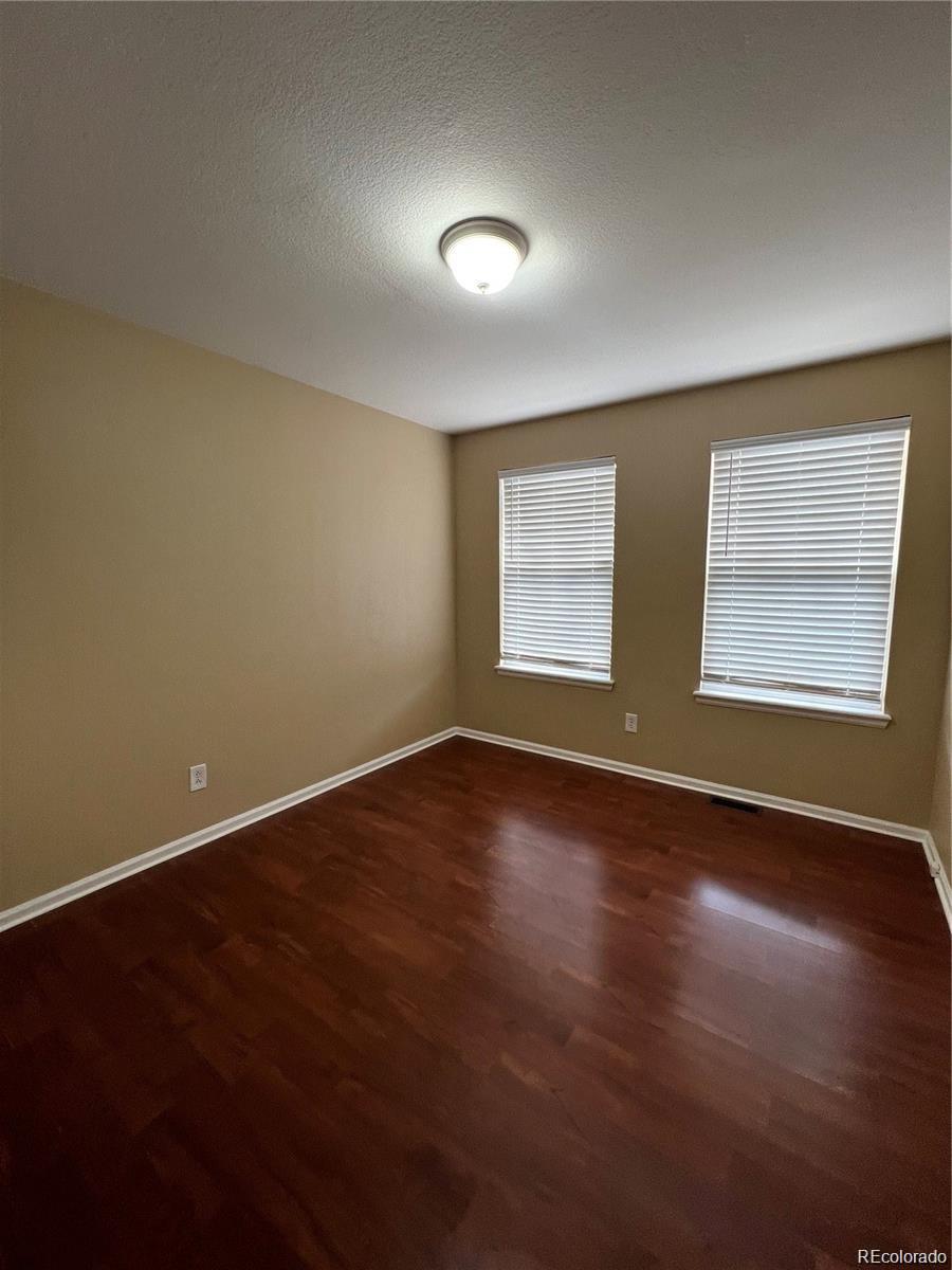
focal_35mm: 13
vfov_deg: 106.2
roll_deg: +0.9
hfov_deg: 89.9
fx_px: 477
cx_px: 476
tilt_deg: -6.4
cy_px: 635
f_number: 1.8
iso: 80
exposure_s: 1/120
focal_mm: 1.57
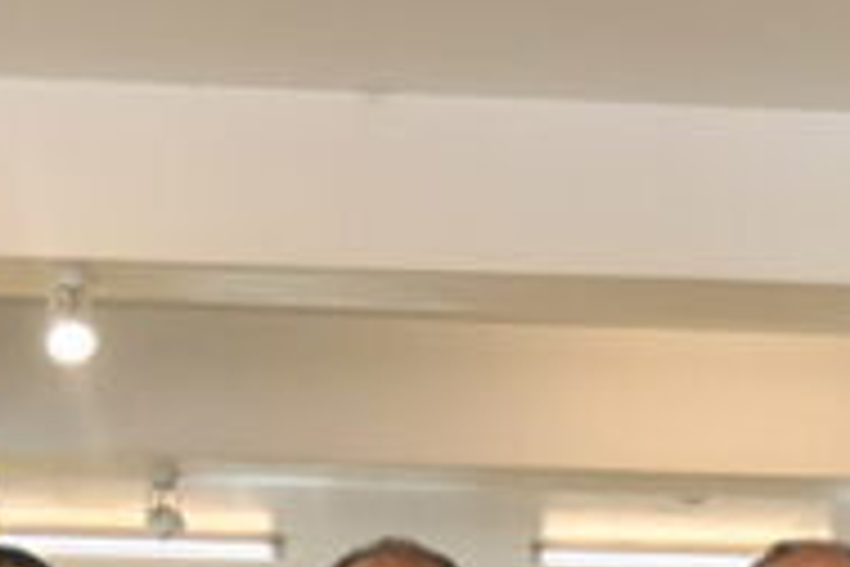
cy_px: 1100
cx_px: 872
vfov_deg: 8.9
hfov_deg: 13.8
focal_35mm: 146
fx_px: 3447
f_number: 3.5
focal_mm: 18
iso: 400
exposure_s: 1/160
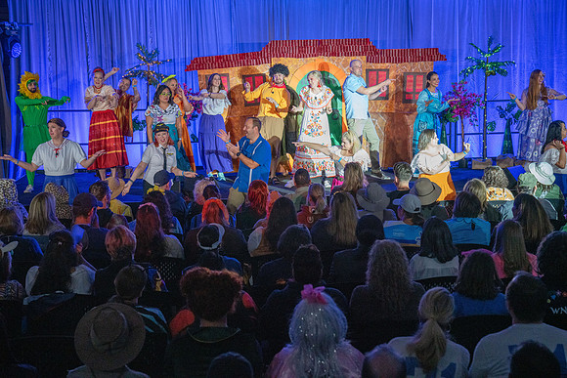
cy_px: 189
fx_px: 945
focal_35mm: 60
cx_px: 284
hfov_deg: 33.4
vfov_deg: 22.6
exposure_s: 1/200
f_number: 4.5
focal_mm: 60
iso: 4000
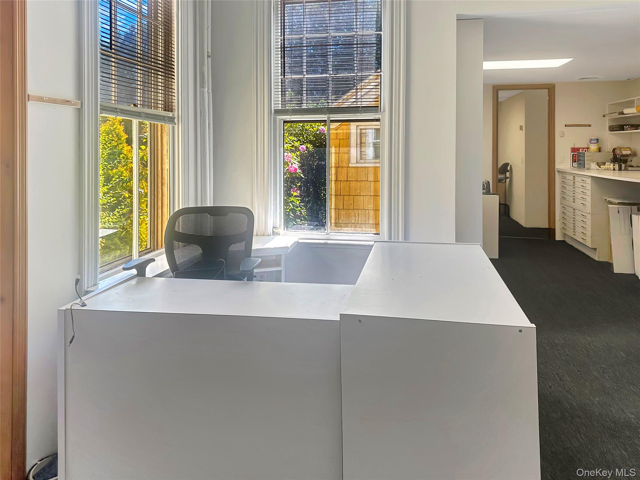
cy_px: 240
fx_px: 444
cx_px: 320
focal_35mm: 24
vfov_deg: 56.8
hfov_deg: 71.6
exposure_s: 1/527
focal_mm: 6.86
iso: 80
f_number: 1.78
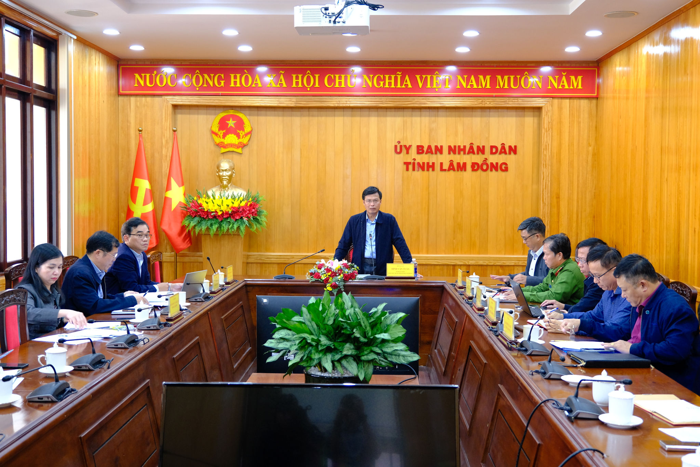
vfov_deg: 34.2
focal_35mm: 39
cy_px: 234
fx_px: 758
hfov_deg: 49.6
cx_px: 350
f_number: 4
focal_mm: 26
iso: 1250
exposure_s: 1/80
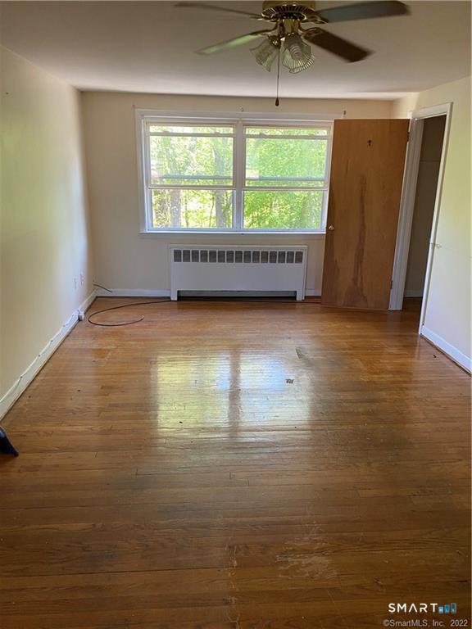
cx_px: 236
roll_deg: -0.5
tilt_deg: -15.9
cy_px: 314
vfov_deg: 67.3
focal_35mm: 26
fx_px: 473
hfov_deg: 53.1
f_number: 1.8
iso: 100
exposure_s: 1/60
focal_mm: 4.25
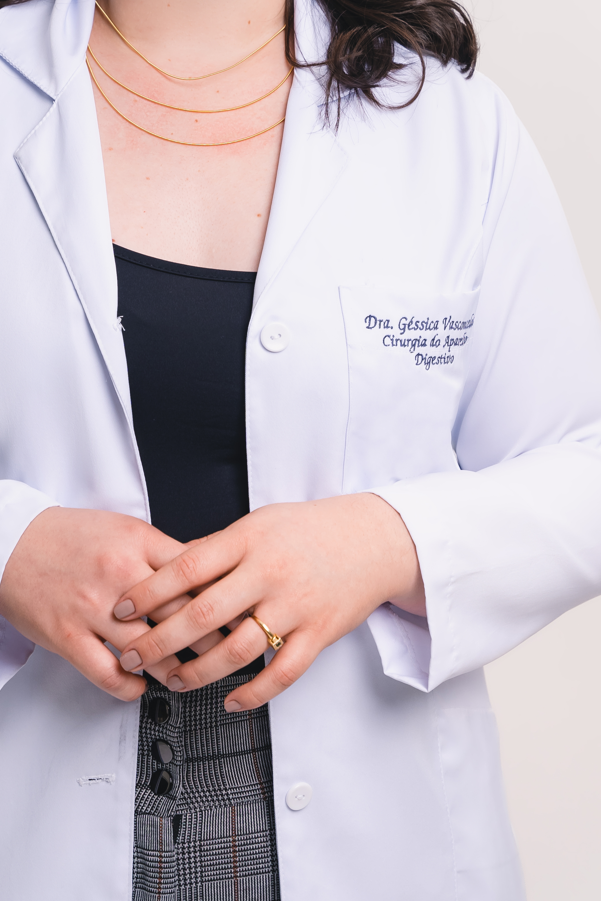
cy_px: 114
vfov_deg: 15.0
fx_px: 3380
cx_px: 162
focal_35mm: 135
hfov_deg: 10.1
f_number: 5
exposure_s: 1/160
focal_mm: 70
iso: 200
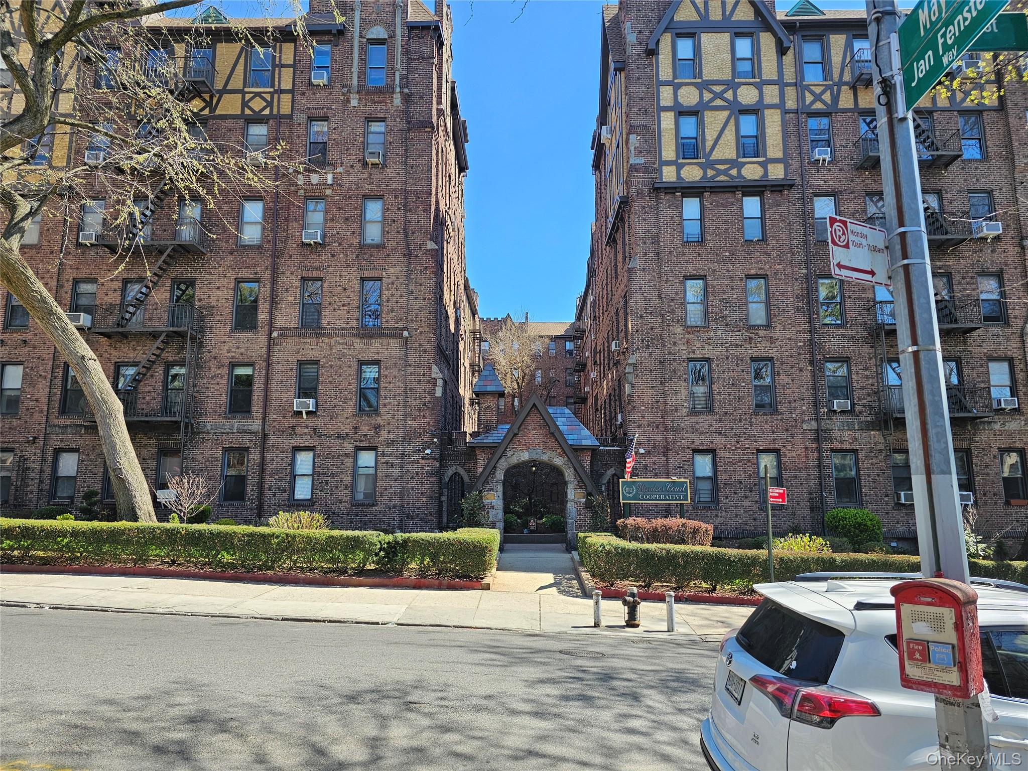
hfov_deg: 73.9
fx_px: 683
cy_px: 386
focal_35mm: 23
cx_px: 514
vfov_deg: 58.9
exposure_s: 1/406
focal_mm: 6.3
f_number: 1.7
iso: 20
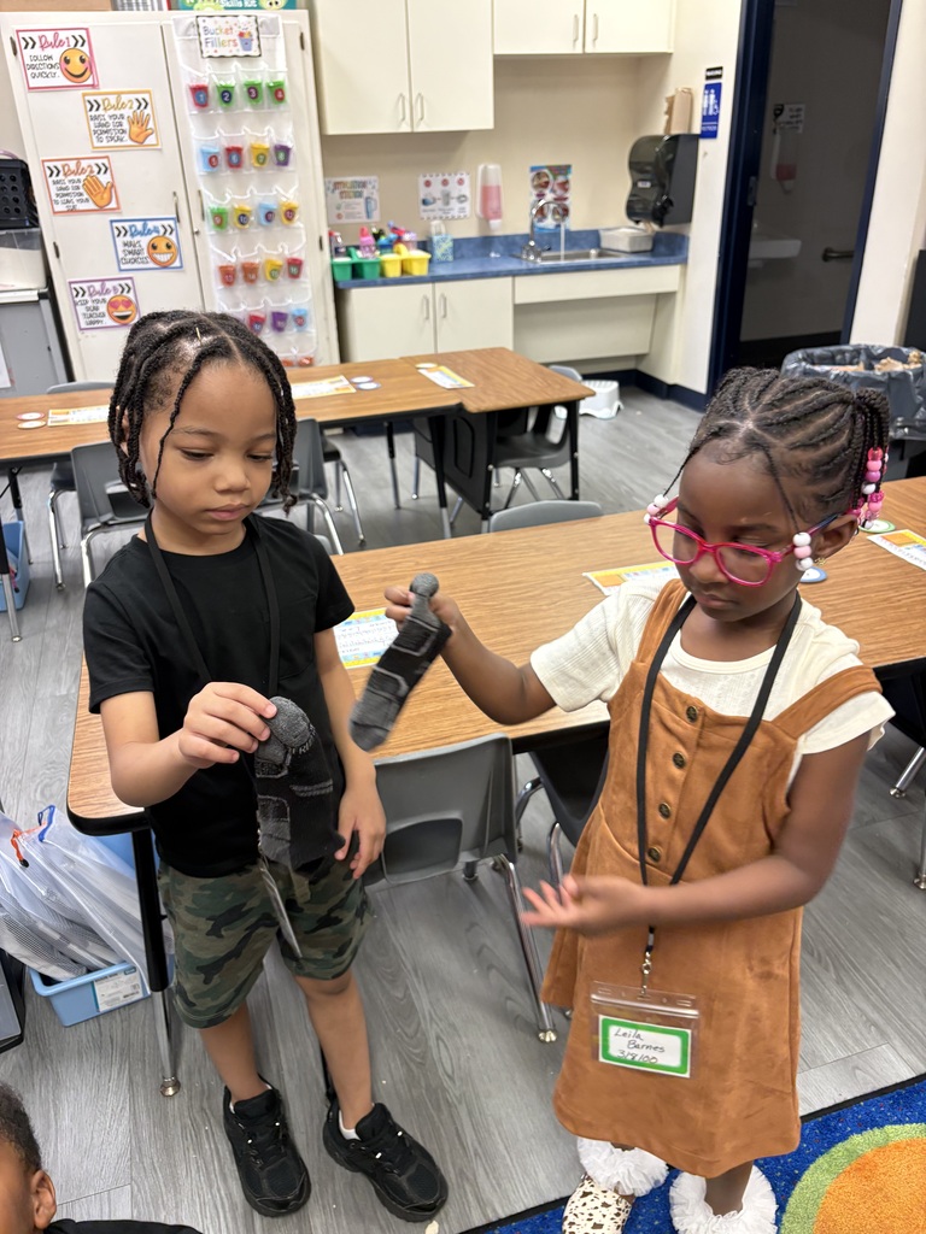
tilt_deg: -24.5
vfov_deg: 67.3
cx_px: 463
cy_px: 617
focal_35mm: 26
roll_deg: +1.9
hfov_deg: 53.1
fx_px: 927
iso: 200
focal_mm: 5.96
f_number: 1.6
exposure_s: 1/60
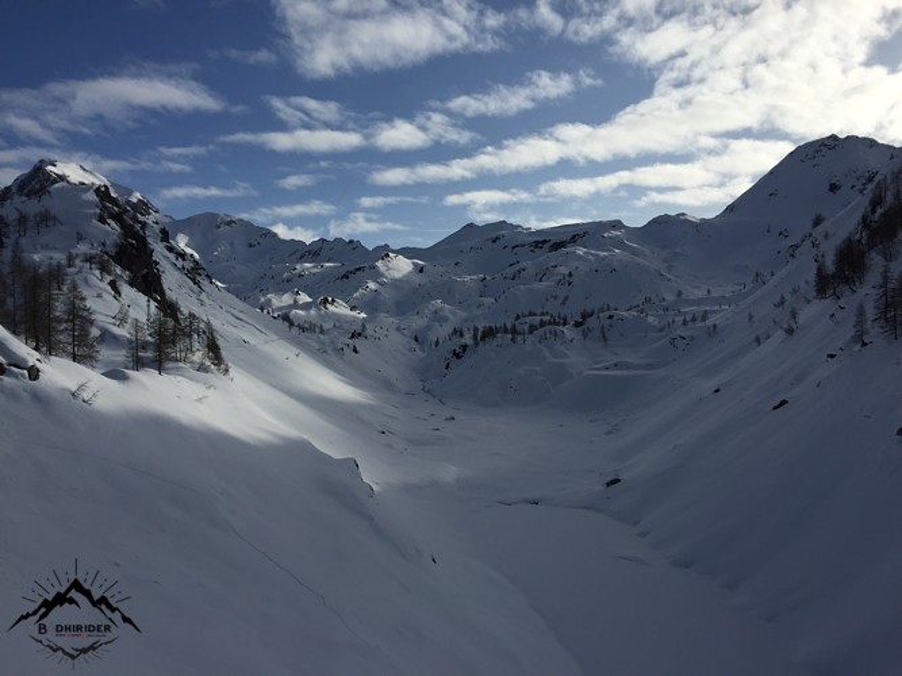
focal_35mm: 29
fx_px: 756
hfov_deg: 61.7
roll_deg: +0.5
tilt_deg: -0.7
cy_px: 338
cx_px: 451
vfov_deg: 48.2
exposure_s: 1/6623
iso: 32
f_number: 2.2
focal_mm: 4.15
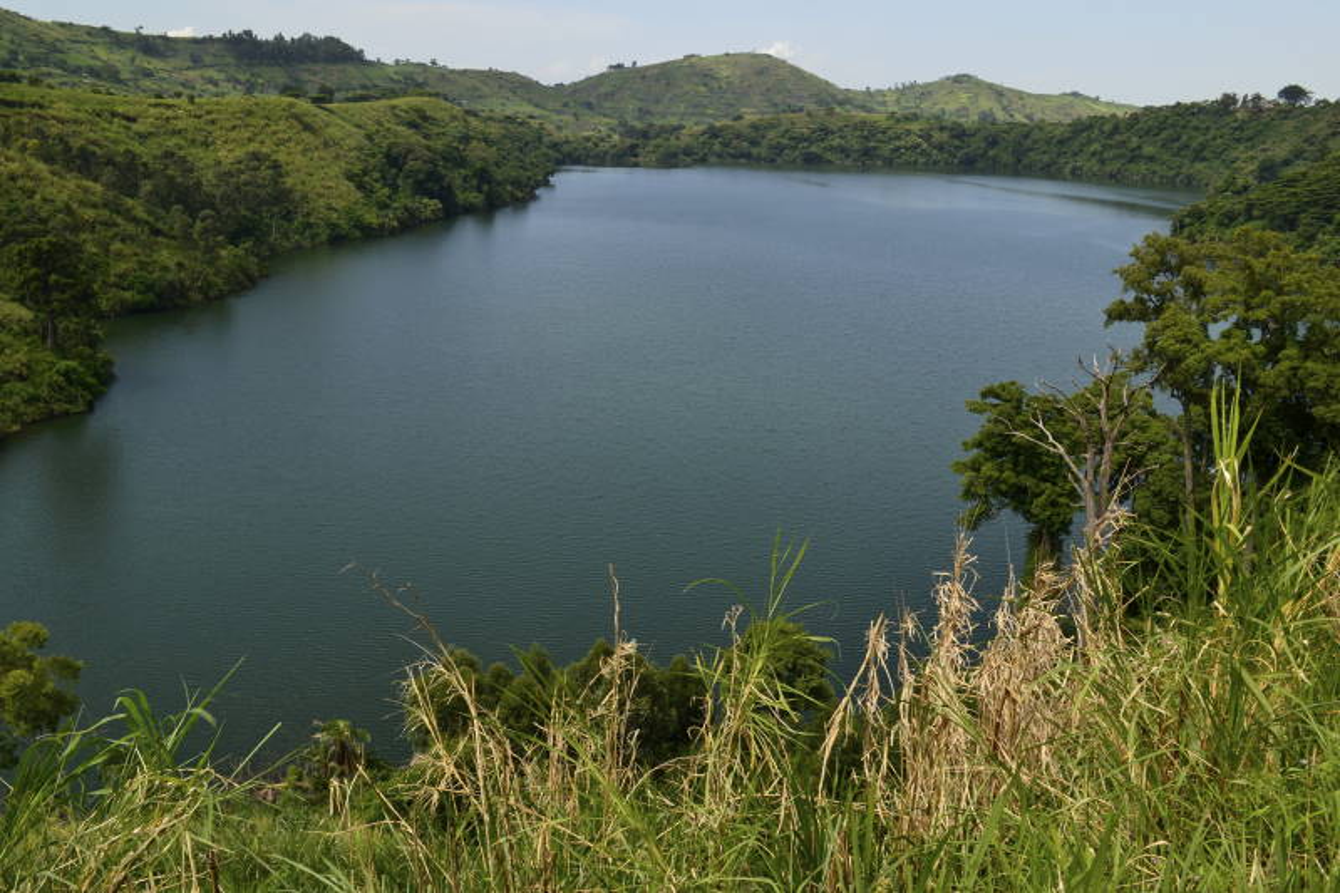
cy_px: 446
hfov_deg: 61.9
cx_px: 670
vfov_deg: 43.6
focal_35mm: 30
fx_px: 1116
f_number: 9
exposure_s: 1/160
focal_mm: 20
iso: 100
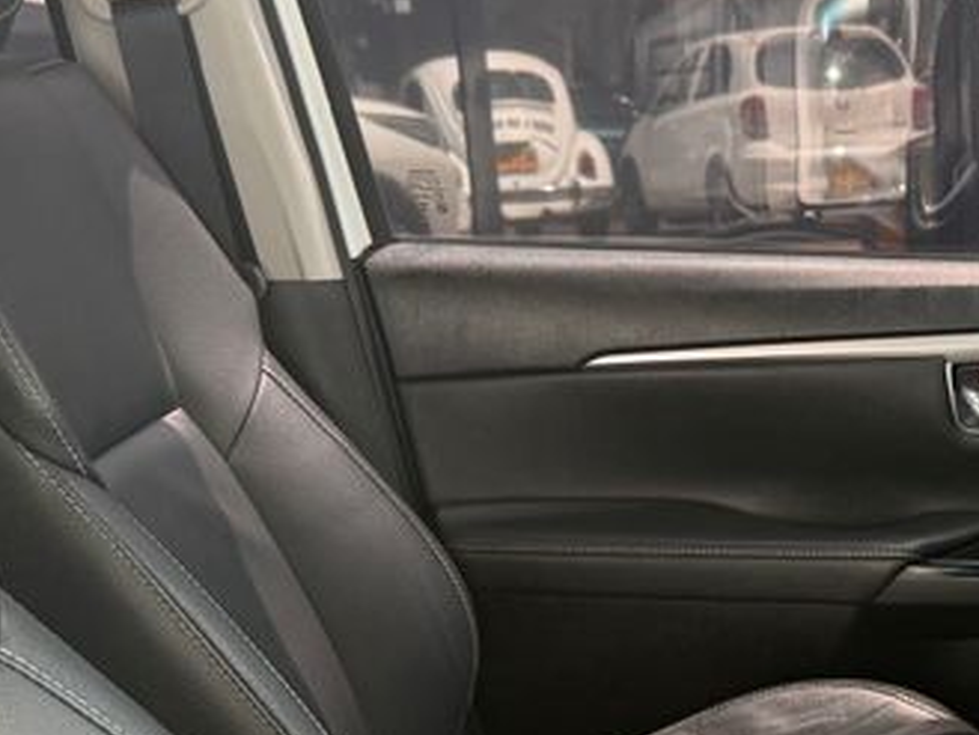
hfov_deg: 26.5
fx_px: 1980
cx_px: 943
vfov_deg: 20.7
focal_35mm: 70
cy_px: 634
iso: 125
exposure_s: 1/194
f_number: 1.78
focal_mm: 6.76
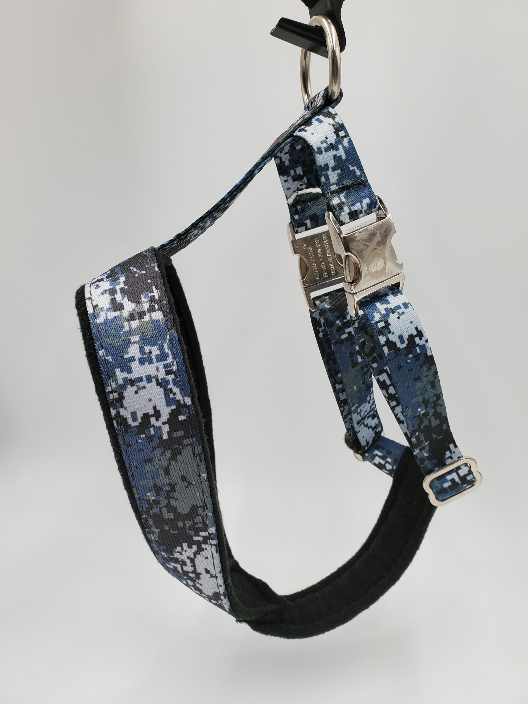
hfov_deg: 53.1
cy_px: 352
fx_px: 529
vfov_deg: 67.3
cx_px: 264
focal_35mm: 26
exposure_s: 1/111
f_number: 2.4
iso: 50
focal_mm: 4.3
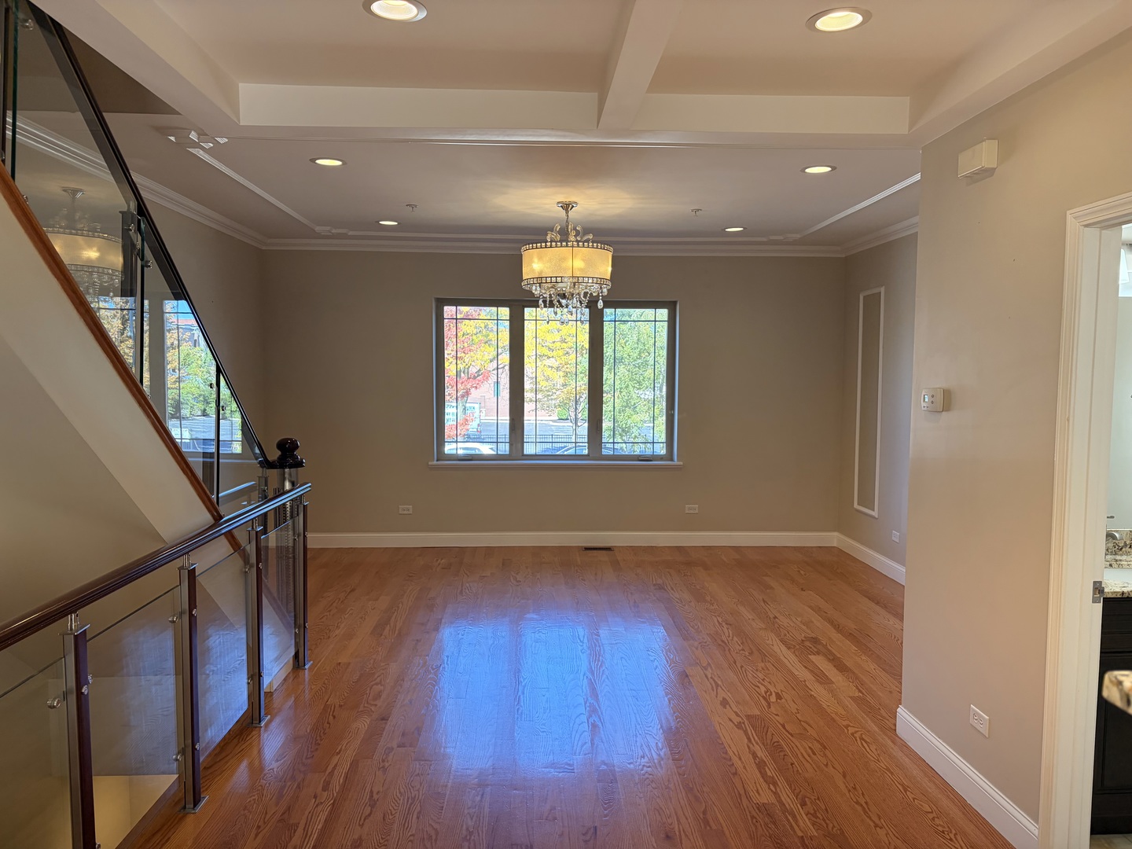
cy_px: 424
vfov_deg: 53.1
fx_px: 850
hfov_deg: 67.3
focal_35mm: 26
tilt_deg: -3.4
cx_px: 566
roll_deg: +0.3
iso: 100
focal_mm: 5.96
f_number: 1.6
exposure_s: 1/229
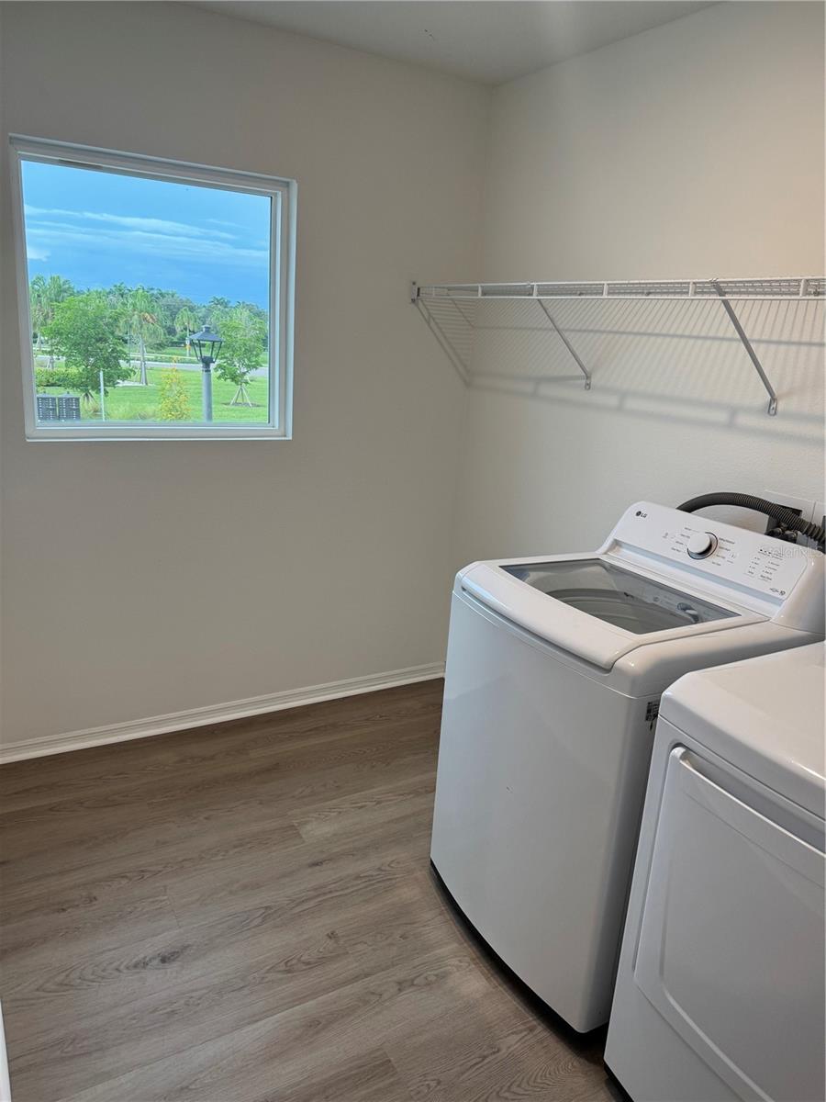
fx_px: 764
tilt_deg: -15.0
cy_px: 551
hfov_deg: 56.8
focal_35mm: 24
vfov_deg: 71.6
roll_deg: -5.7
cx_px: 413
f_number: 1.78
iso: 125
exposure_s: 1/120
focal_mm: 6.76
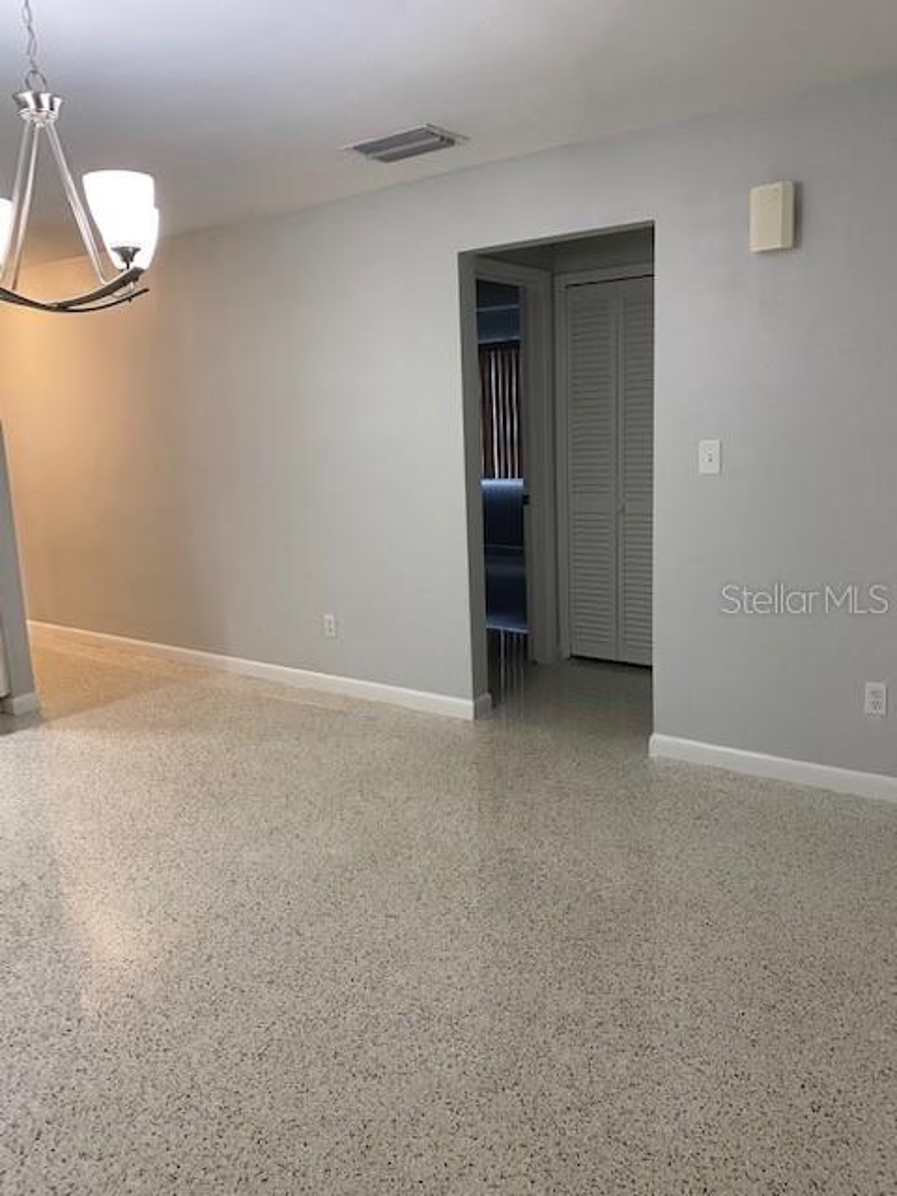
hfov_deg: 53.1
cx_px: 448
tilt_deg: -10.3
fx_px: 898
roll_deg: +2.5
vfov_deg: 67.3
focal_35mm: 26
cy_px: 598
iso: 100
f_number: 1.8
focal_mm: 4.25
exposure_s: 1/60
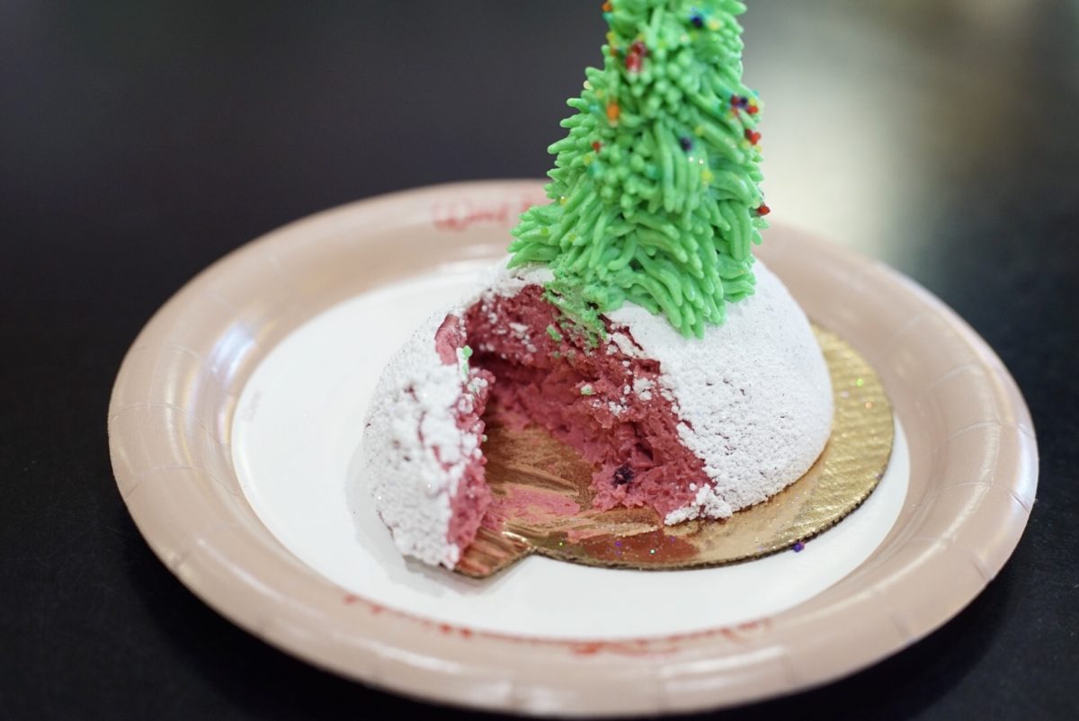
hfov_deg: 39.6
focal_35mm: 50
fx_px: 1500
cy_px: 360
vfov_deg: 27.0
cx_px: 540
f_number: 4
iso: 1250
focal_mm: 50
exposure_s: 1/160
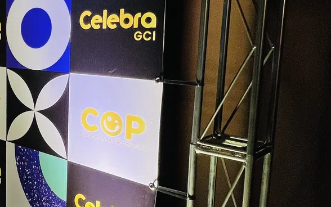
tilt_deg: -8.7
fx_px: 361
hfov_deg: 44.0
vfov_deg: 32.0
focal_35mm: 40
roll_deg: -0.7
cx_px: 21
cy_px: 92
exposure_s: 1/105
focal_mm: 1.57
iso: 160
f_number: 1.8
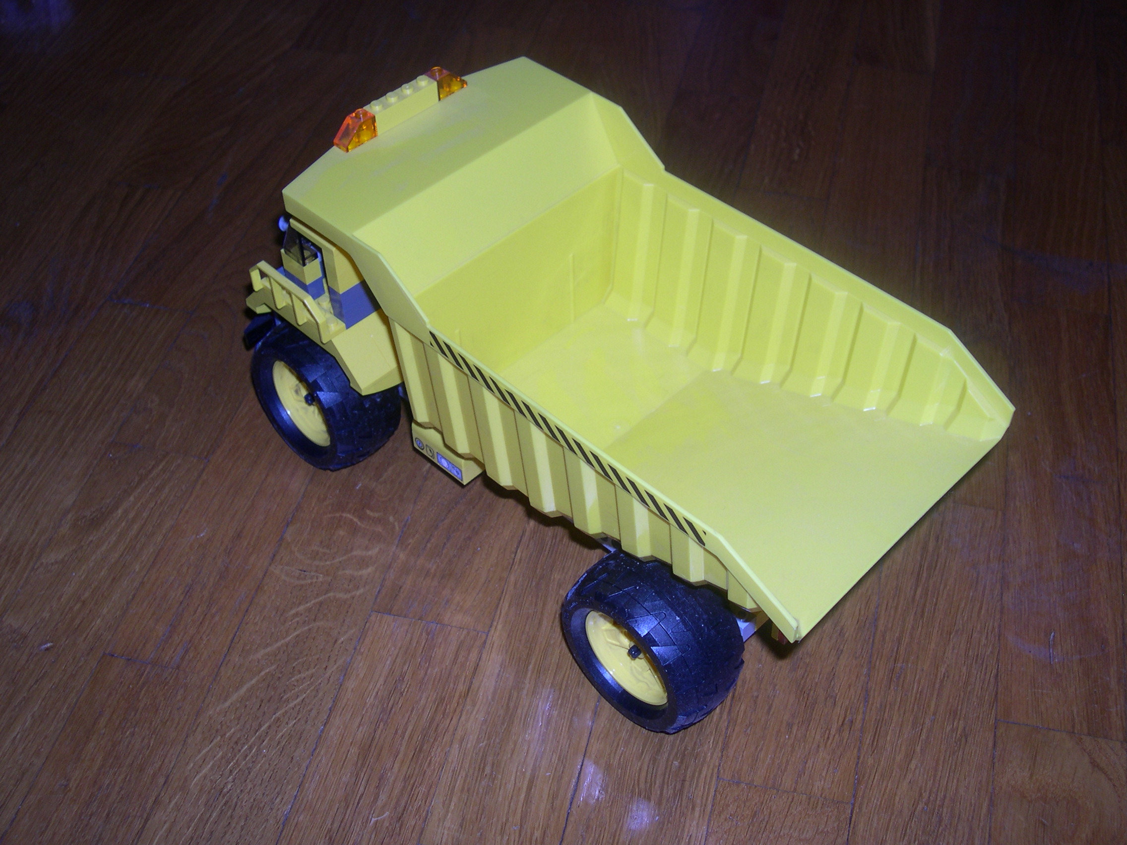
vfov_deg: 34.3
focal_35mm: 42
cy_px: 422
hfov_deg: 44.8
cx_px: 564
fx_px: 1367
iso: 100
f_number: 2.9
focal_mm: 9
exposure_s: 1/60
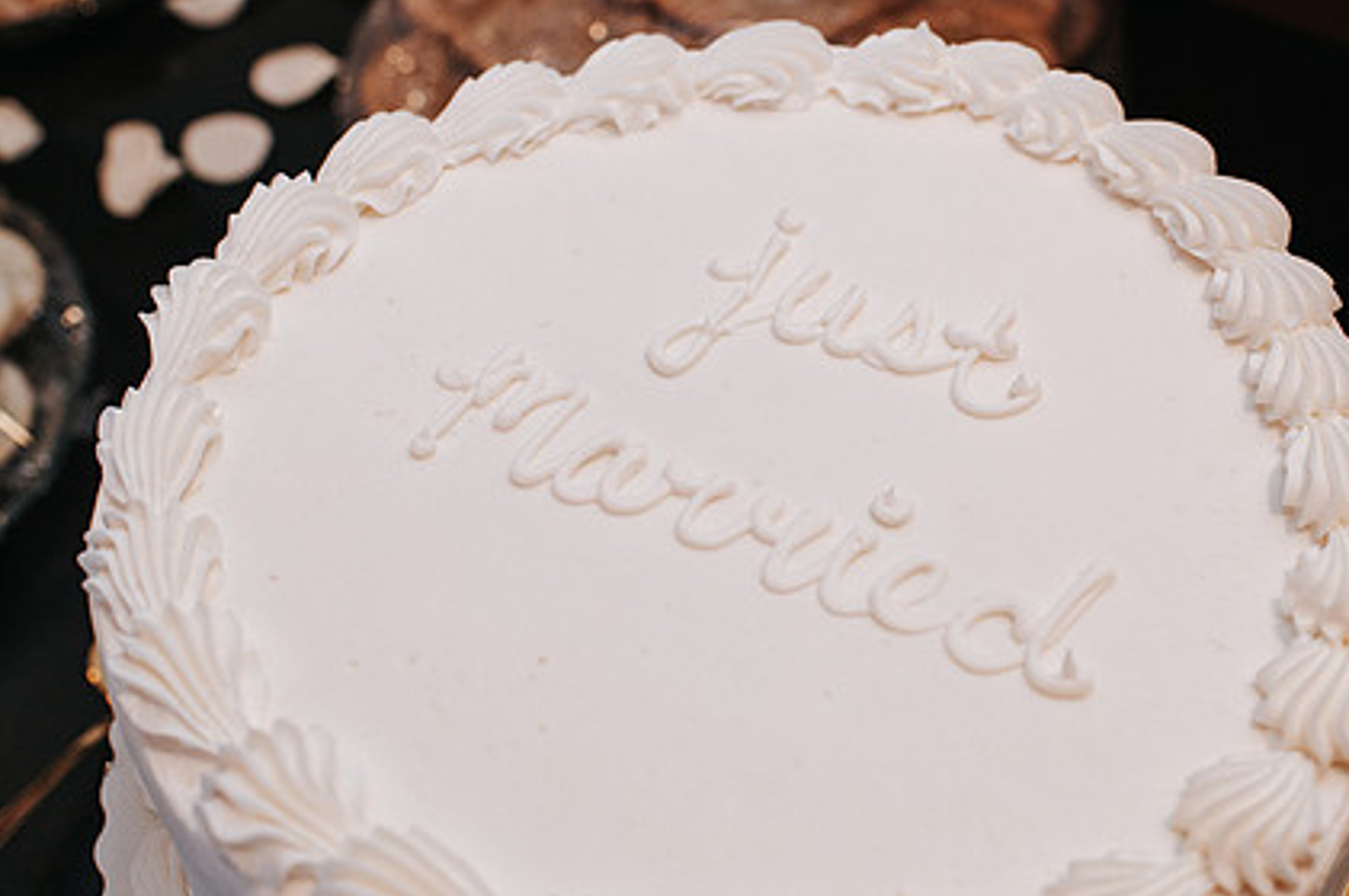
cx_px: 835
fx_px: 1872
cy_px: 429
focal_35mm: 50
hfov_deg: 39.4
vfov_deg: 26.9
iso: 800
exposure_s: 1/200
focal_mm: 35
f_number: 4.5
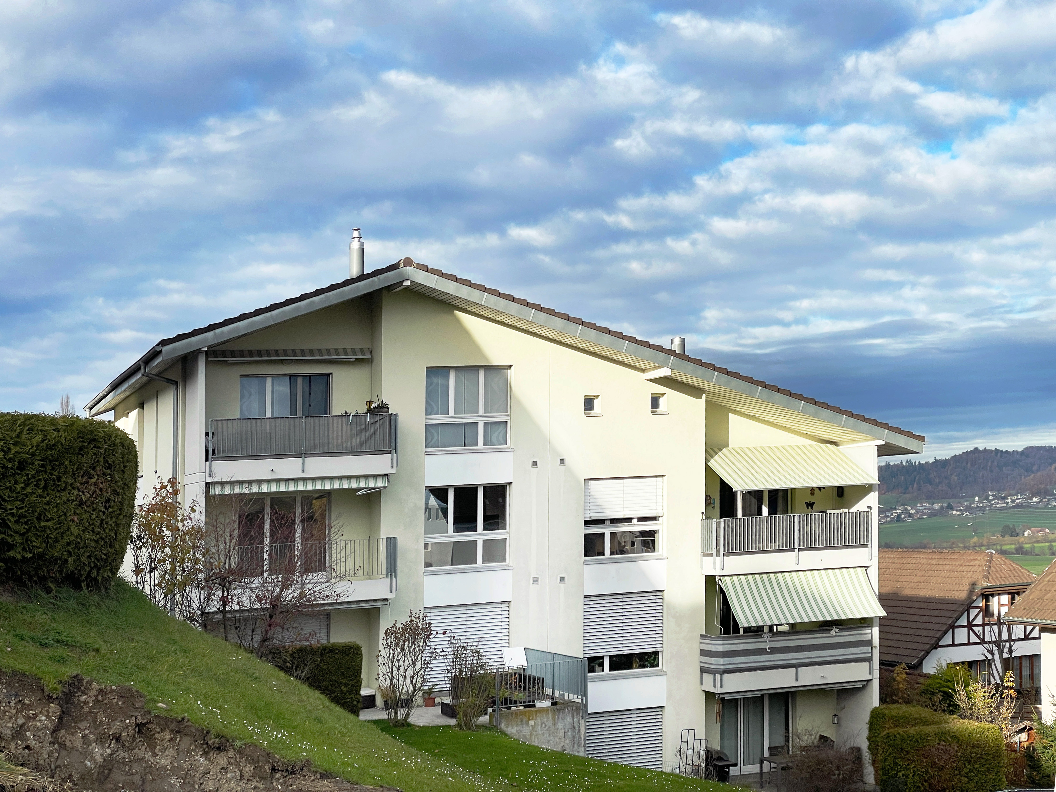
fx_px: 1586
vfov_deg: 28.0
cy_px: 396
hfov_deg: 36.8
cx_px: 528
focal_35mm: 52
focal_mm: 6
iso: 25
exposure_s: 1/1453
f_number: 2
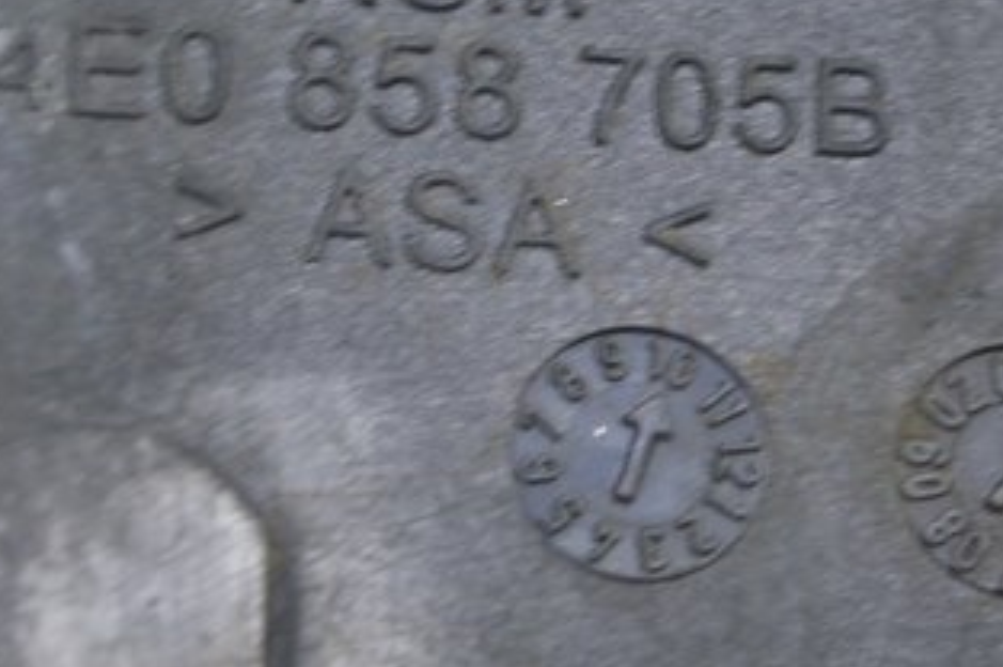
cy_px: -30
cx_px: 388
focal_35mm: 270
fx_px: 7504
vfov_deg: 5.1
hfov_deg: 7.6
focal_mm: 55
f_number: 5.6
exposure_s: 1/20
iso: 400
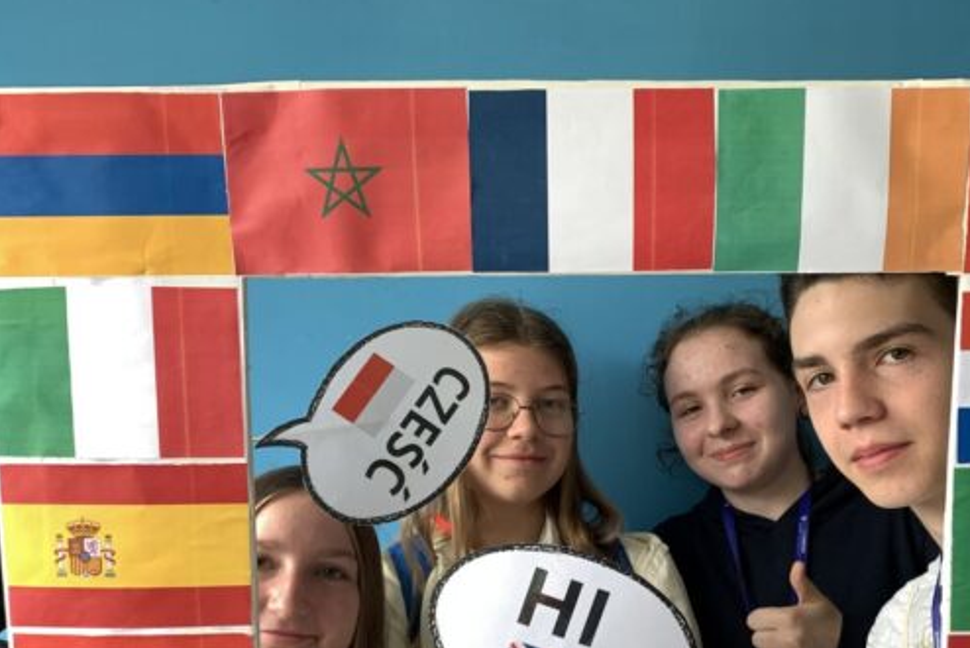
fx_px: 1132
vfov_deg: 31.3
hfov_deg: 46.2
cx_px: 562
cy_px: 491
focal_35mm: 42
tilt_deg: -3.6
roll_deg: -2.0
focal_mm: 4.25
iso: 100
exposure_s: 1/97
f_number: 1.8
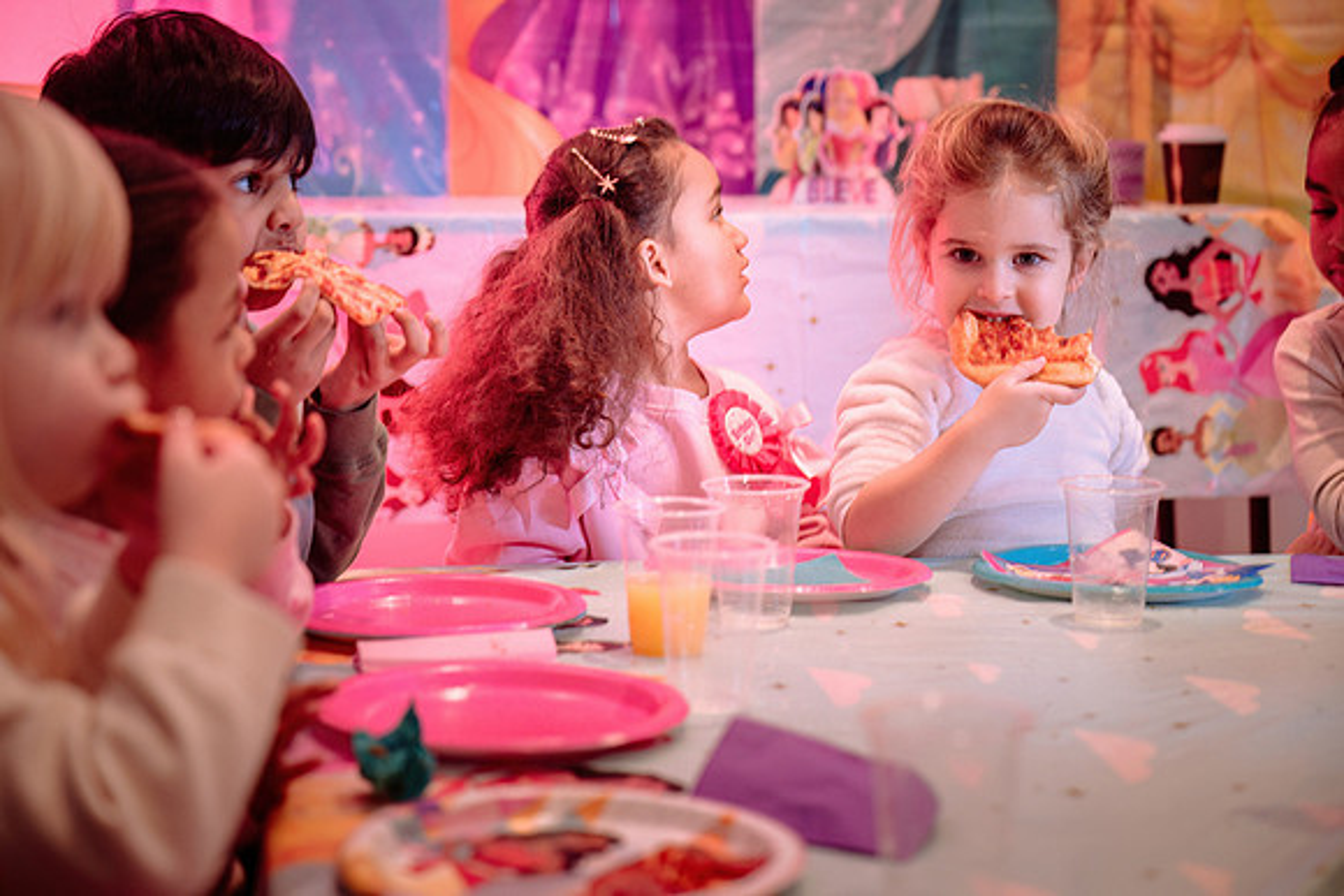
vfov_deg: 19.5
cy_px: 448
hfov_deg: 28.8
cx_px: 672
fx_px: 2614
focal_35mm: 70
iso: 800
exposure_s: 1/100
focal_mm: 70
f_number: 3.5
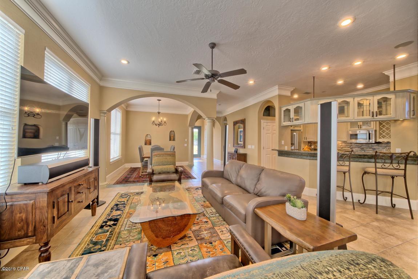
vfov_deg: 85.4
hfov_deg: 108.3
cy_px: 140
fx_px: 151
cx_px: 209
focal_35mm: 13
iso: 200
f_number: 13
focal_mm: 13
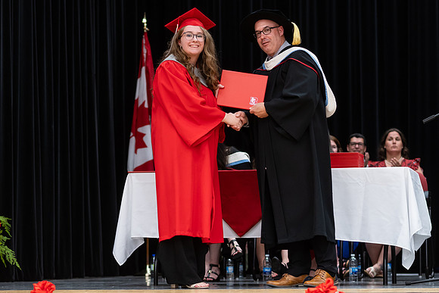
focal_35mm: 116
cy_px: 184
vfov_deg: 11.8
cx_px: 219
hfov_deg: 17.6
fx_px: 1417
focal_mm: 85
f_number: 2.8
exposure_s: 1/200
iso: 1000
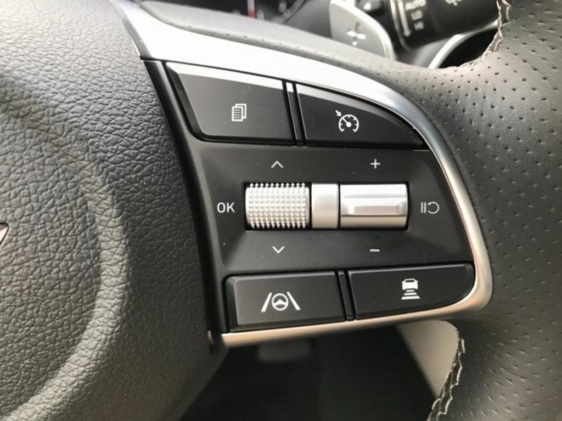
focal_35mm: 28
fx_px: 455
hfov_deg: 63.4
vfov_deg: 49.7
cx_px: 281
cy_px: 210
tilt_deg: -32.3
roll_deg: +0.7
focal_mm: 3.99
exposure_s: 1/30
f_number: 1.8
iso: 20
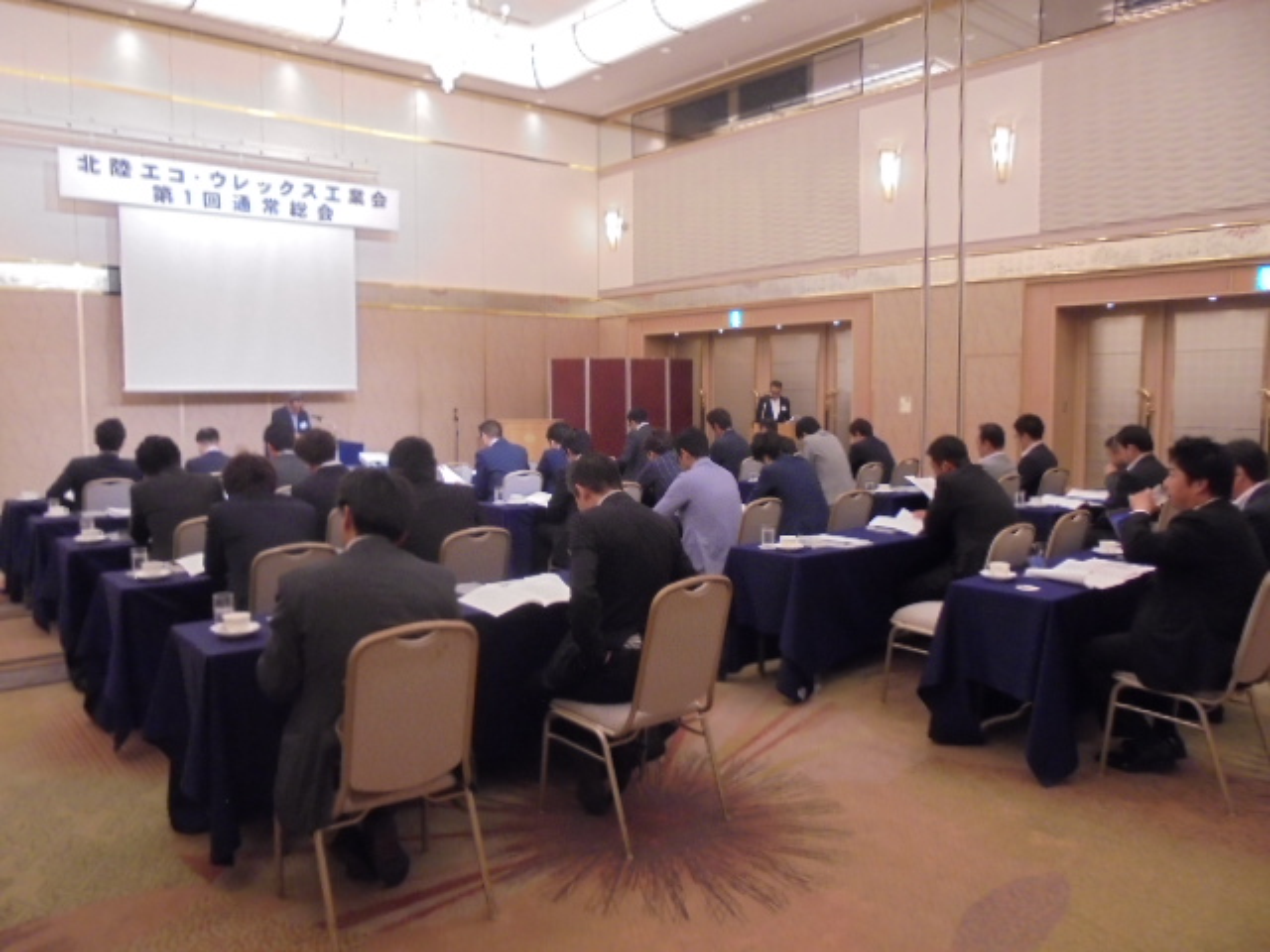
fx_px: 954
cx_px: 635
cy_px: 476
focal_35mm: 26
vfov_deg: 53.1
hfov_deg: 67.3
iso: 400
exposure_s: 1/30
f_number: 3.5
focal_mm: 4.6
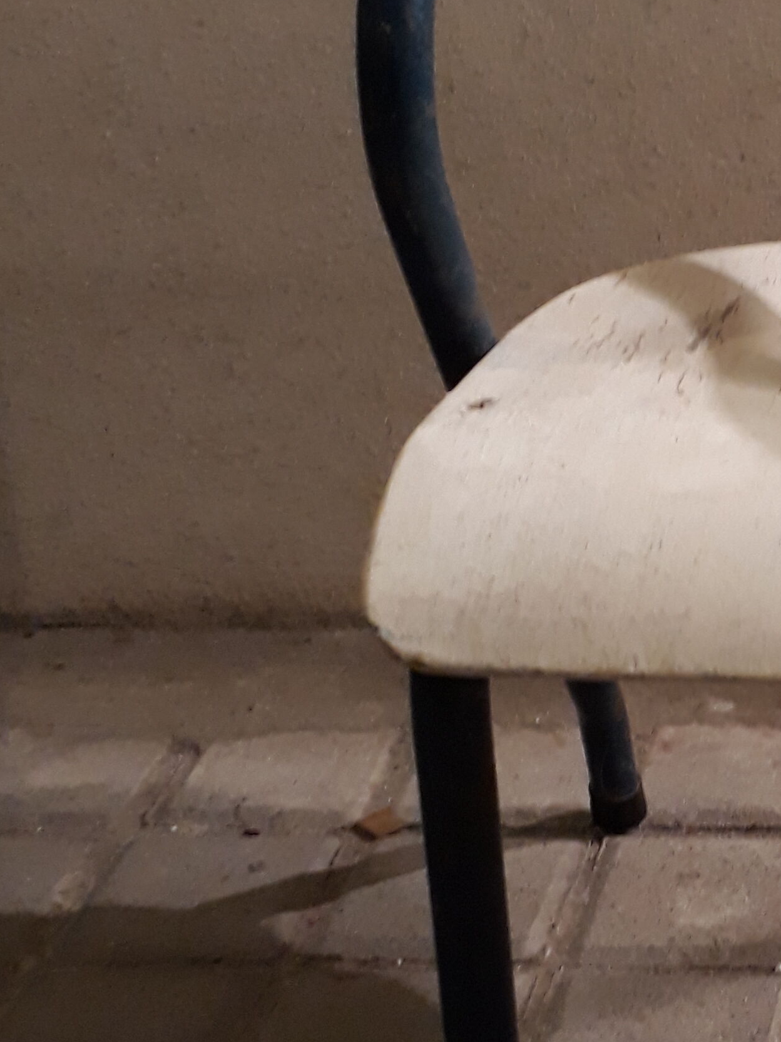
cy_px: 647
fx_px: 2016
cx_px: 966
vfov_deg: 28.9
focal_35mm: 67
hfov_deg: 20.4
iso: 200
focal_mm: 3.6
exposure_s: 1/20
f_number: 1.9
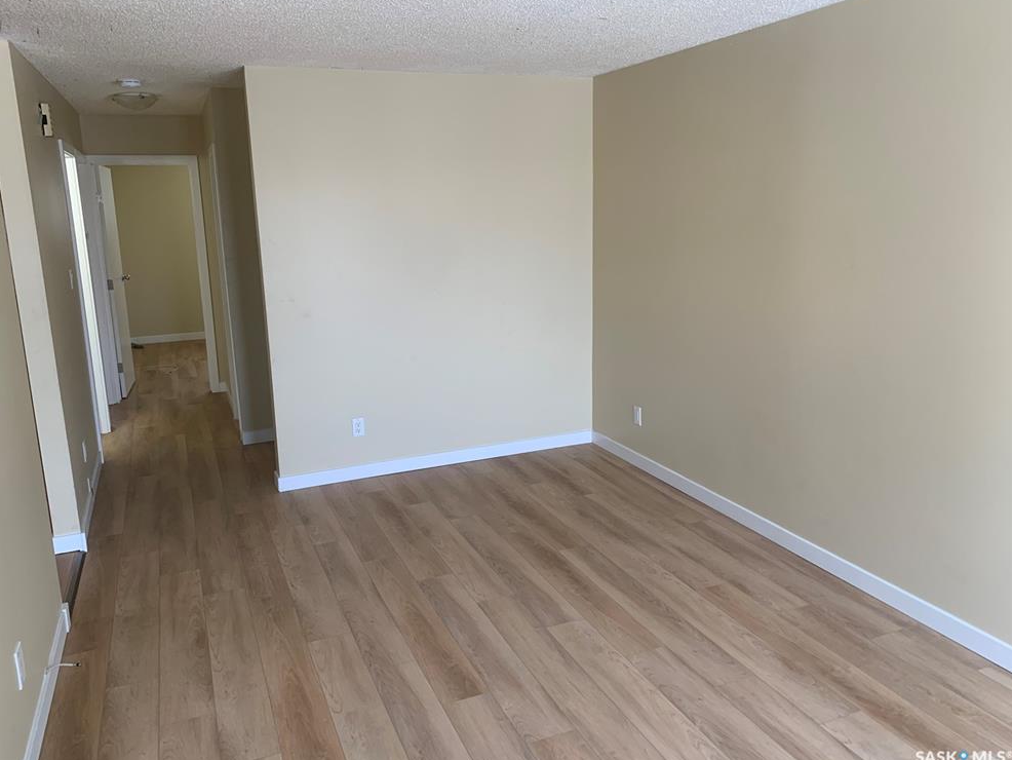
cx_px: 492
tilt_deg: -10.9
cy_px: 371
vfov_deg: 51.4
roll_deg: +1.3
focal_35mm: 27
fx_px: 790
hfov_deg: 65.3
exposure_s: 1/72
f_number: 1.8
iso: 100
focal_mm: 4.25
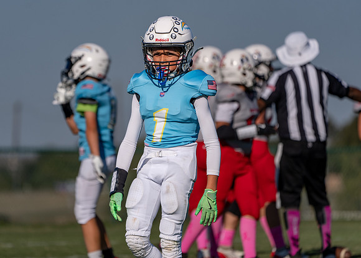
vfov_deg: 3.1
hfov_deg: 4.4
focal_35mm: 458
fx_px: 4694
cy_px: 121
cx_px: 157
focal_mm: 400
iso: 125
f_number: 5.6
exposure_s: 1/2000
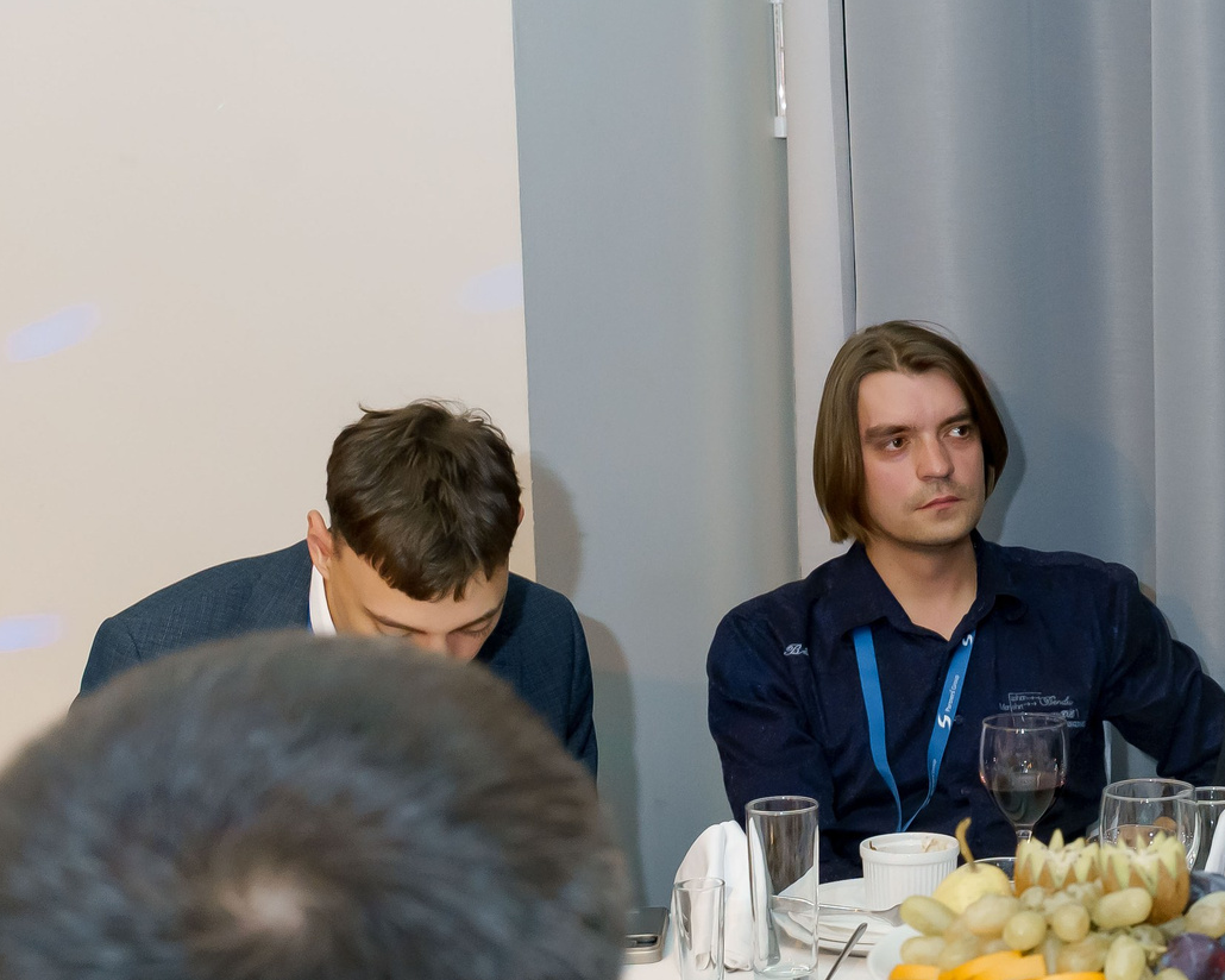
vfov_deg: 18.3
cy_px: 548
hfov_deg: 21.4
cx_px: 1414
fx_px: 3045
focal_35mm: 84
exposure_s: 1/125
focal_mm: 36
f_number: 5
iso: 3200
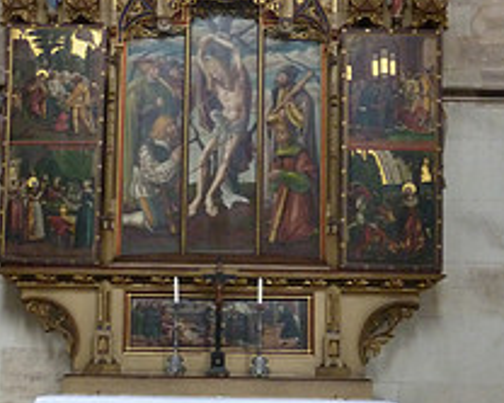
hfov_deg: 20.6
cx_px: 212
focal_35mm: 93
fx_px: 1386
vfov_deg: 16.4
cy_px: 102
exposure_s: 1/20
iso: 400
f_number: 3.7
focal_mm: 7.3
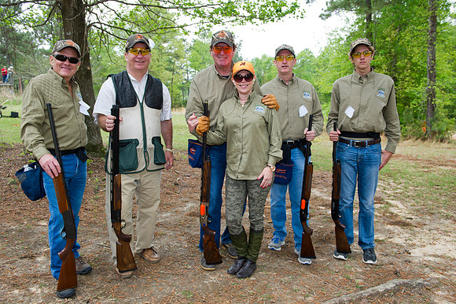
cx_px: 228
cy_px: 152
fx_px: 367
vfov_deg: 44.9
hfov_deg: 63.7
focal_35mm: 29
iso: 400
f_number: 5.6
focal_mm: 29
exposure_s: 1/250
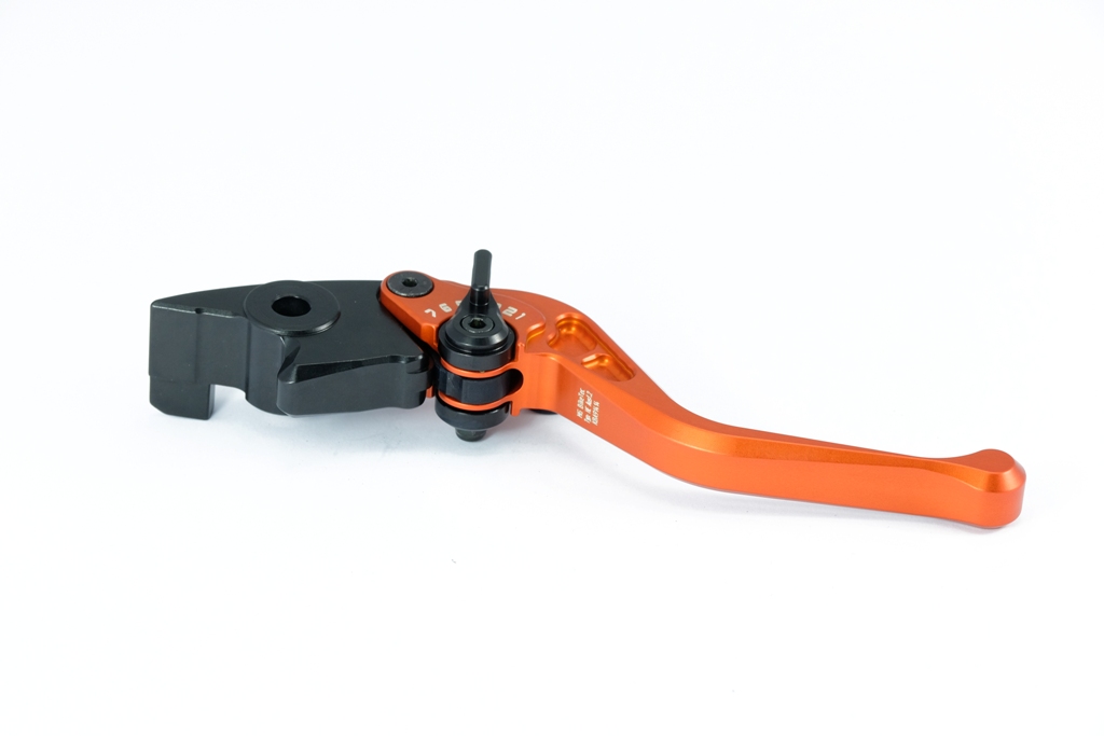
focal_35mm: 153
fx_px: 4692
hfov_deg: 13.4
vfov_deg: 9.0
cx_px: 552
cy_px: 368
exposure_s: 1/40
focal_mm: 102.2
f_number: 10
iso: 800
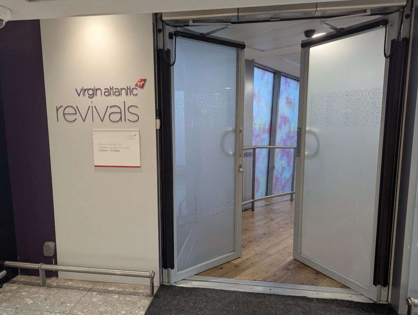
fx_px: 290
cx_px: 209
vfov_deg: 56.9
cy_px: 158
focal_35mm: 24
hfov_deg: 71.5
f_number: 1.85
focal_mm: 6.81
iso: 255
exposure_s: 1/100
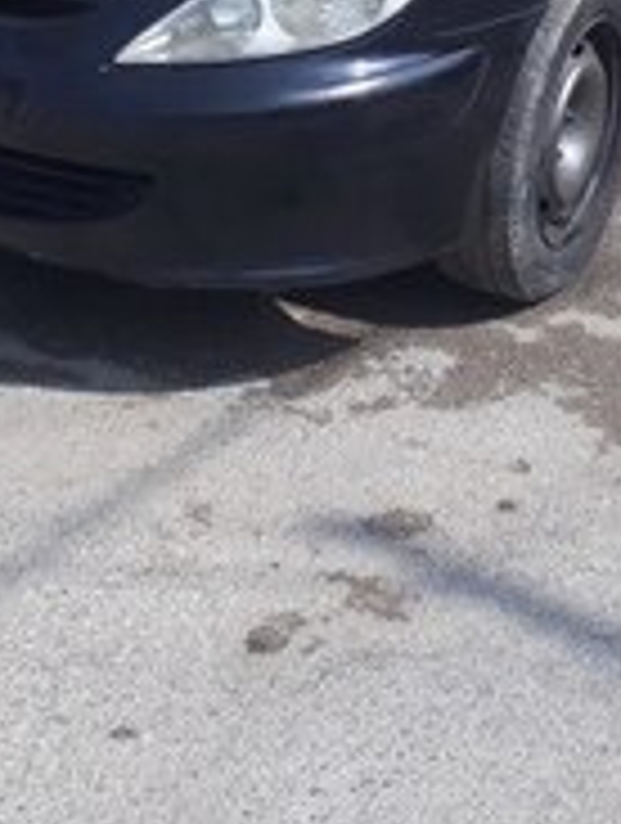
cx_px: 324
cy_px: -72
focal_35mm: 73
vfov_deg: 24.9
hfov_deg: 20.2
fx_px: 1740
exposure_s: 1/1179
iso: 40
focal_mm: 3.6
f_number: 1.9
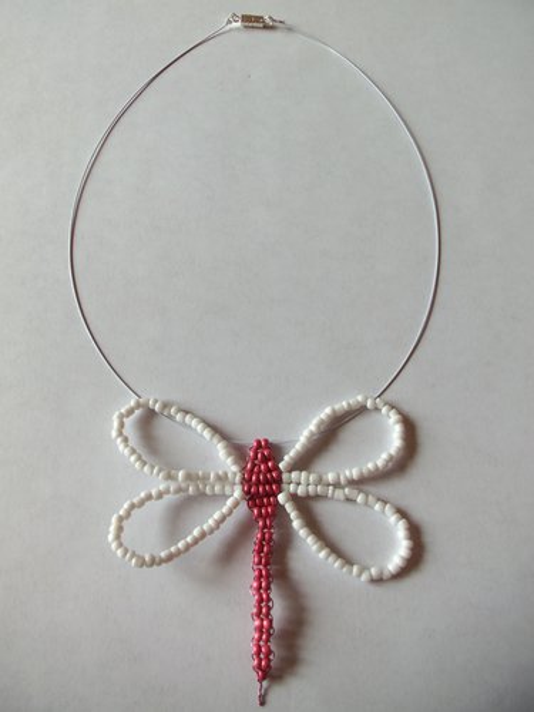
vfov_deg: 61.7
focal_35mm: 29
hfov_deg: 48.2
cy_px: 356
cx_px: 267
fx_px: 596
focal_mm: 5.2
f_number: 3.4
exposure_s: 1/30
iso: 80
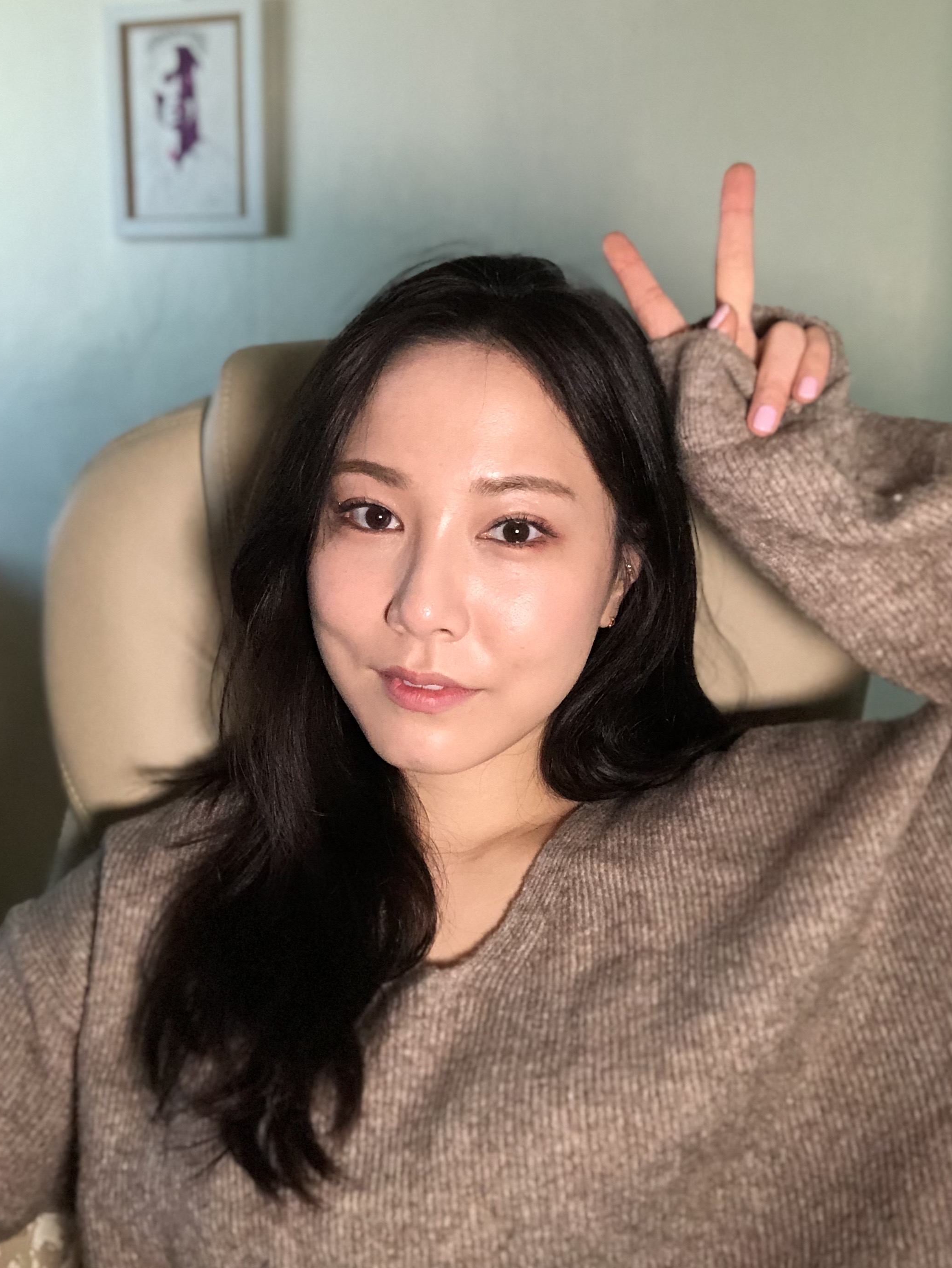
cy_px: 609
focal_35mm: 36
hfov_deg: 39.7
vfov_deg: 51.3
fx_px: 1319
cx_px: 428
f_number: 2.2
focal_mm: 2.87
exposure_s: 1/31
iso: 160
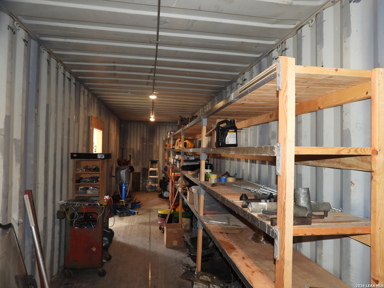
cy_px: 144
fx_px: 266
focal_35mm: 24
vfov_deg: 56.8
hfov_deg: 71.6
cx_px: 192
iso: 200
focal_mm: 4.3
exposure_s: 1/30
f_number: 2.8
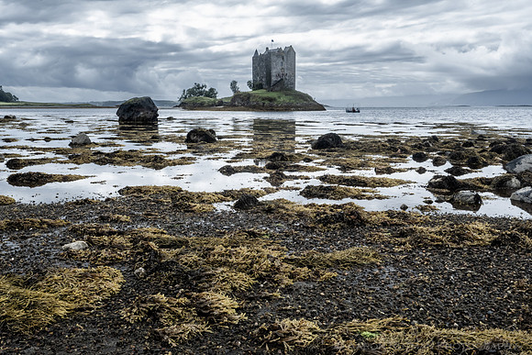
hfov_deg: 51.8
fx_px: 547
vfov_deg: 35.9
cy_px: 186
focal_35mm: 37
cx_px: 277
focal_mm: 35
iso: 640
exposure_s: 1/30
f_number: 22
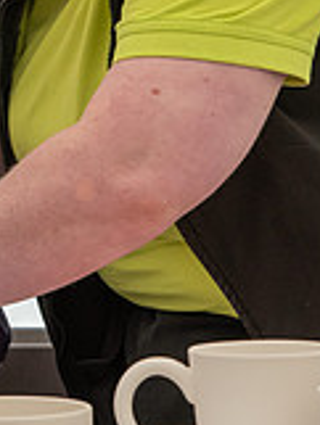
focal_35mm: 243
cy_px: 310
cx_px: -130
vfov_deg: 8.1
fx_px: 2991
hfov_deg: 6.1
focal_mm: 70
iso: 720
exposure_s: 1/200
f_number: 8
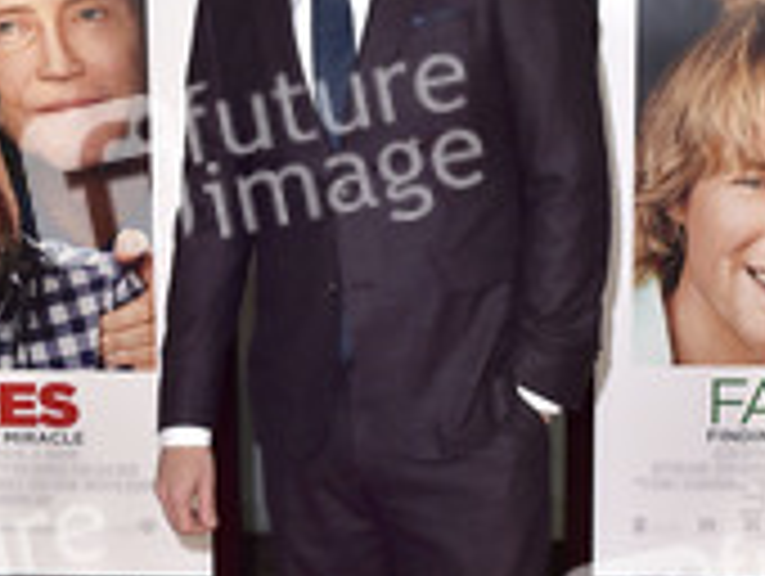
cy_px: 387
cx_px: 385
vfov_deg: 17.2
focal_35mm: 86
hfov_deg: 22.7
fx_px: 1903
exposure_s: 1/320
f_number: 6.3
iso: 500
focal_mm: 38
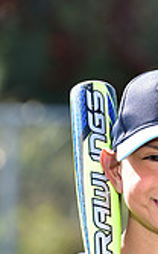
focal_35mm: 710
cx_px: 197
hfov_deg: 1.8
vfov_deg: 3.0
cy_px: 321
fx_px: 4904
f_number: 5.6
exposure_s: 1/125
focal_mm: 200
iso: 100
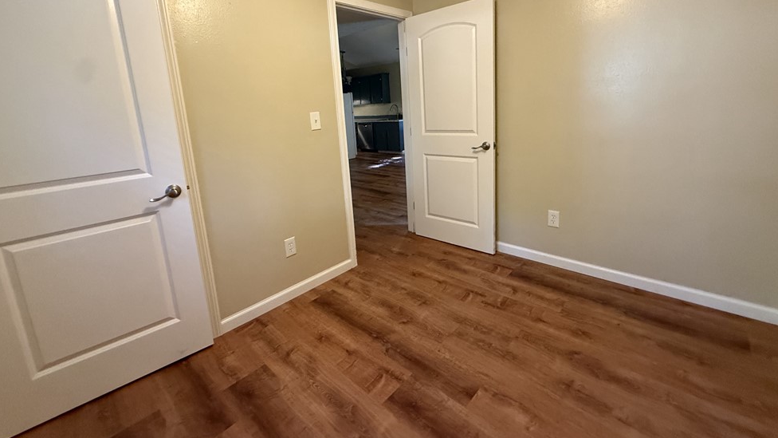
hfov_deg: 99.4
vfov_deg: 66.1
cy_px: 164
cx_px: 391
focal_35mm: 16
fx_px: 330
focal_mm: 2.22
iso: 640
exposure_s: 1/60
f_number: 2.2
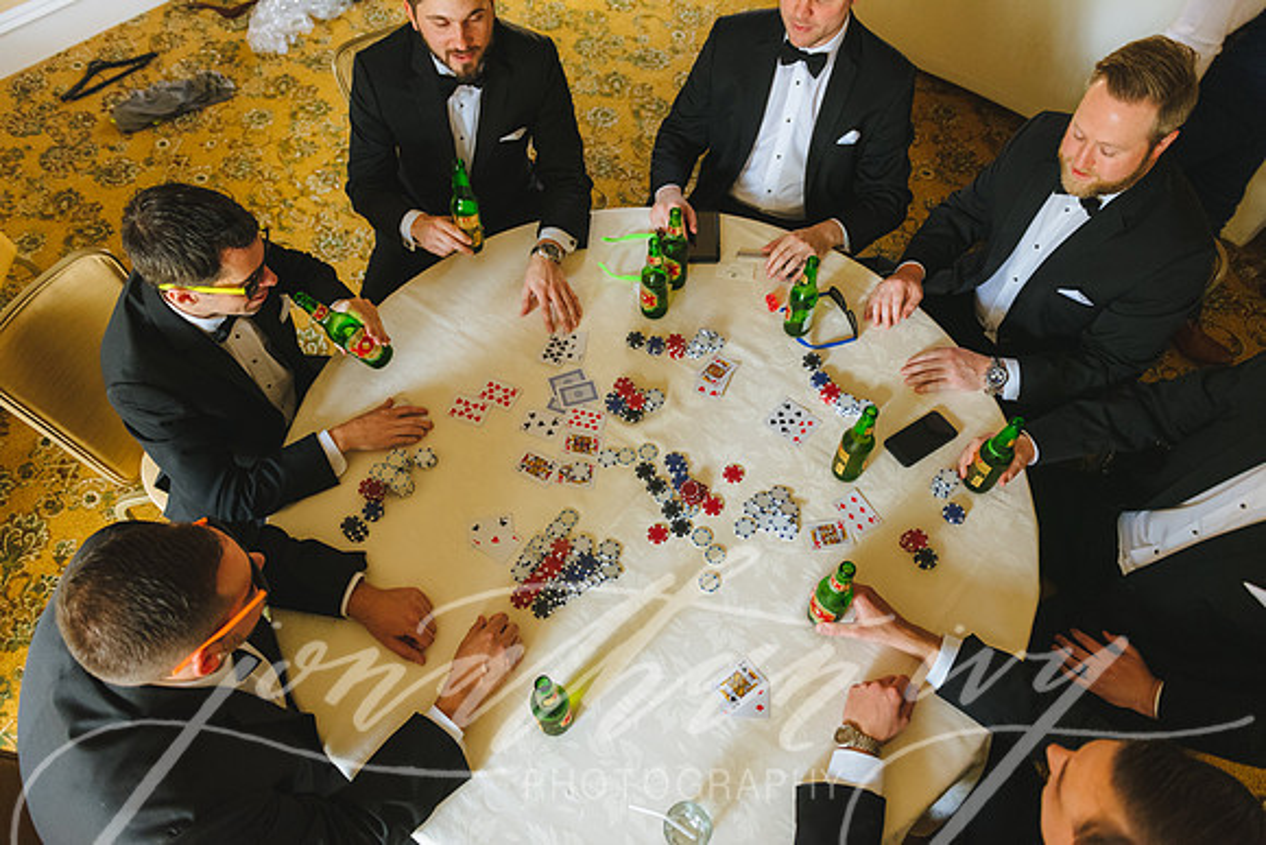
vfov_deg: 53.2
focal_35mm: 24
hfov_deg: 73.7
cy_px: 422
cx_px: 633
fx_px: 844
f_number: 2.8
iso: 3200
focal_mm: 24
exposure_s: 1/160
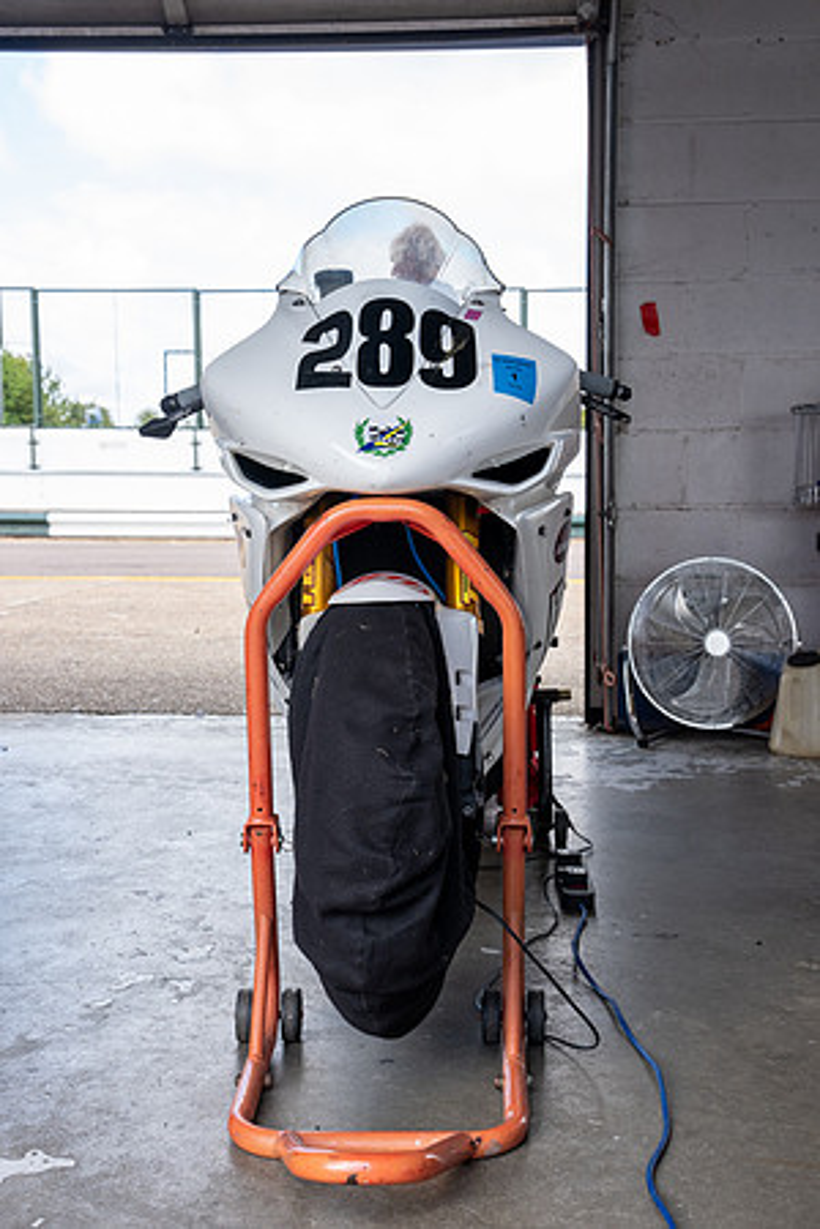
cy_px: 614
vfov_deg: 41.1
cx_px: 410
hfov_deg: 28.1
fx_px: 1640
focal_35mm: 48
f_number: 9
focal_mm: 48
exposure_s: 1/160
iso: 640
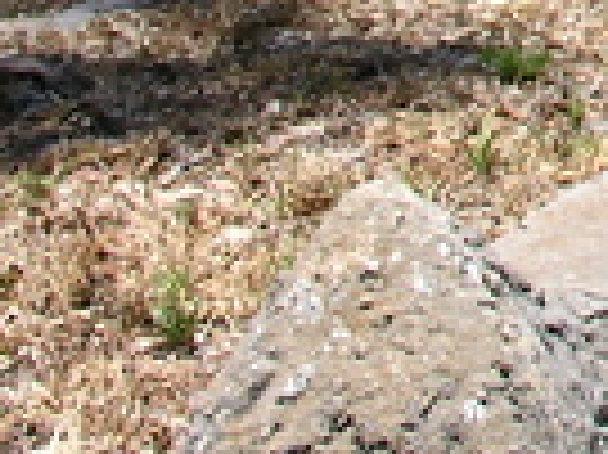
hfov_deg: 8.6
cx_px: 1563
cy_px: -566
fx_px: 3615
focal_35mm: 206
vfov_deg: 6.9
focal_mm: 8.9
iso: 50
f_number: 5
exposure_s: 1/266
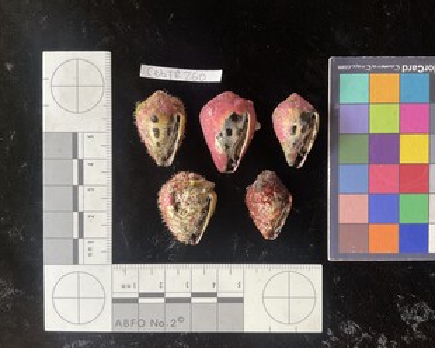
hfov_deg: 55.5
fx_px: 412
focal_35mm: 32
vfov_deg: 45.8
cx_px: 241
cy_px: 183
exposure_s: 1/60
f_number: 1.8
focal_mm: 3
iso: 100
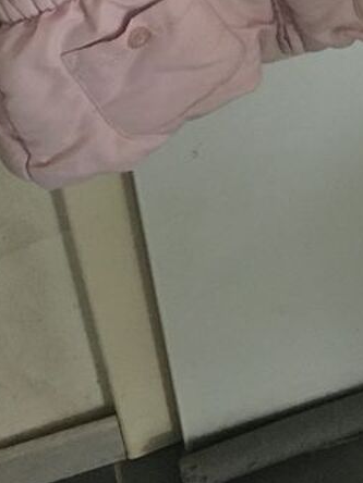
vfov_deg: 20.0
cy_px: -200
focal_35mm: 87
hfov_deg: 16.9
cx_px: 241
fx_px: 1216
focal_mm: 4.15
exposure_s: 1/17
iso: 400
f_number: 2.2
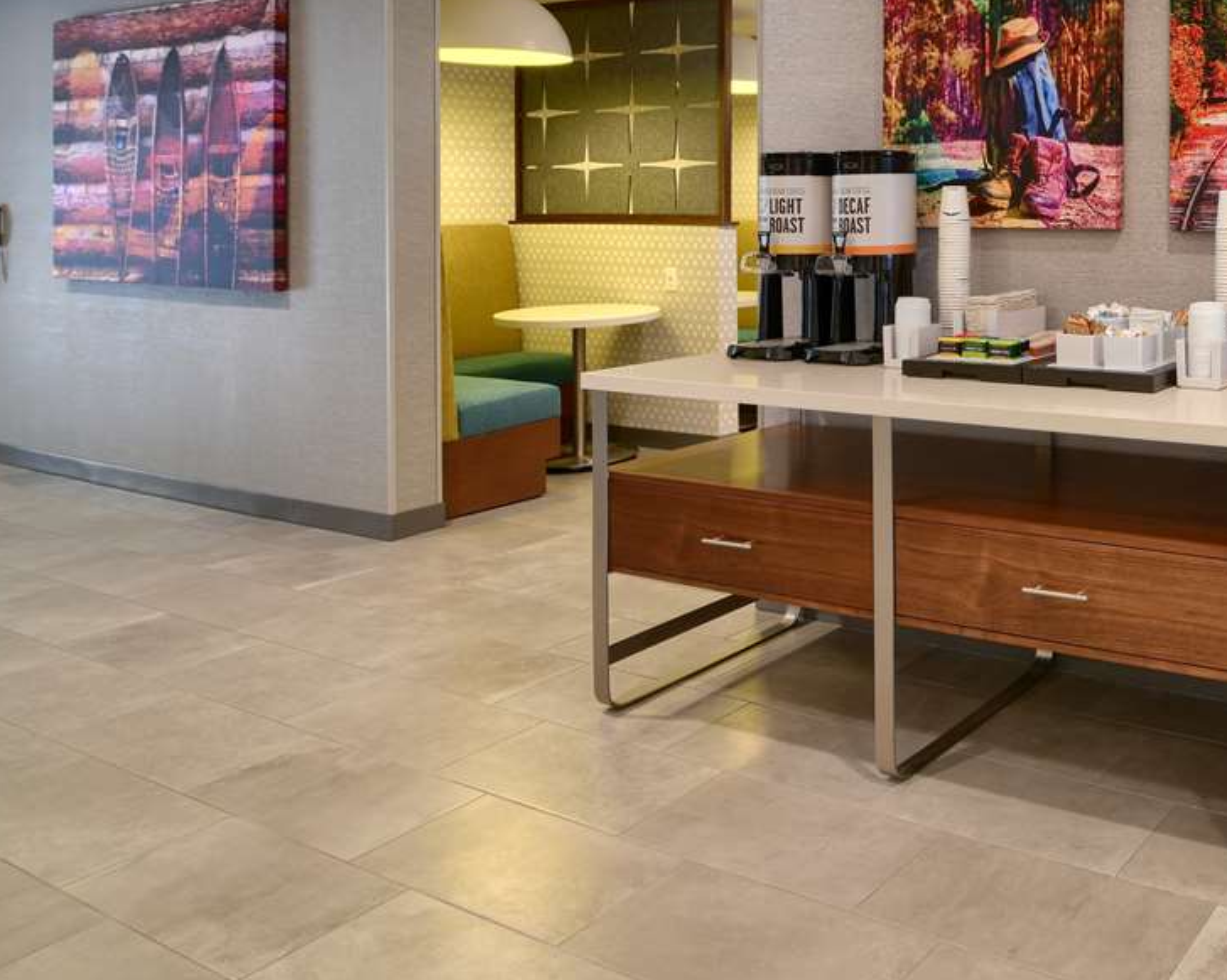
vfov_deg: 45.0
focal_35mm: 31
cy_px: 209
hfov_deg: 49.8
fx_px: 1125
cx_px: 1139
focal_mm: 16
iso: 100
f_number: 9
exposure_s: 4
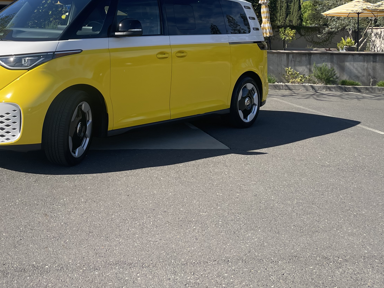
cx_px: 110
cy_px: 26
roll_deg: -1.2
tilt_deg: -0.4
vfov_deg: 30.1
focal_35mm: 46
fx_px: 510
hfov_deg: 40.4
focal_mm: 5.1
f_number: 1.6
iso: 32
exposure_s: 1/2488
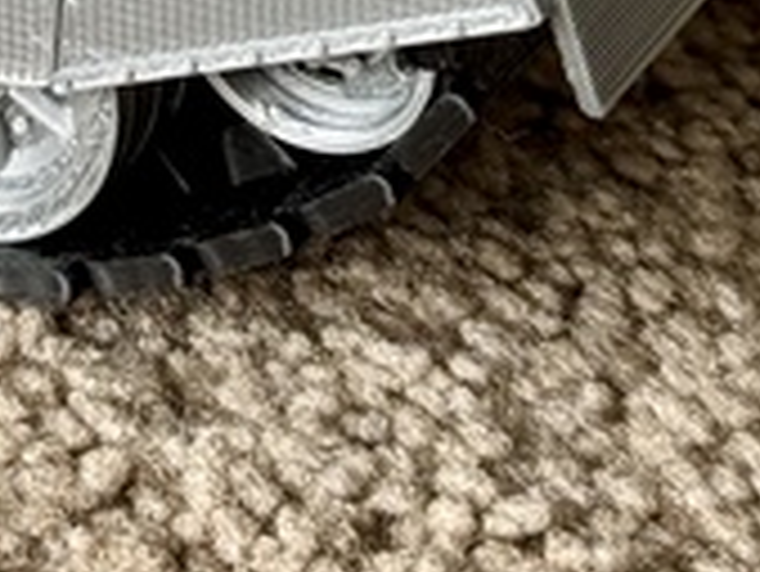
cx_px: -481
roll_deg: -0.6
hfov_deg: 8.5
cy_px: -631
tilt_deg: -25.7
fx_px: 4987
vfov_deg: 6.3
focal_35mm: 227
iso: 80
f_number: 1.78
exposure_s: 1/121
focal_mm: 6.76
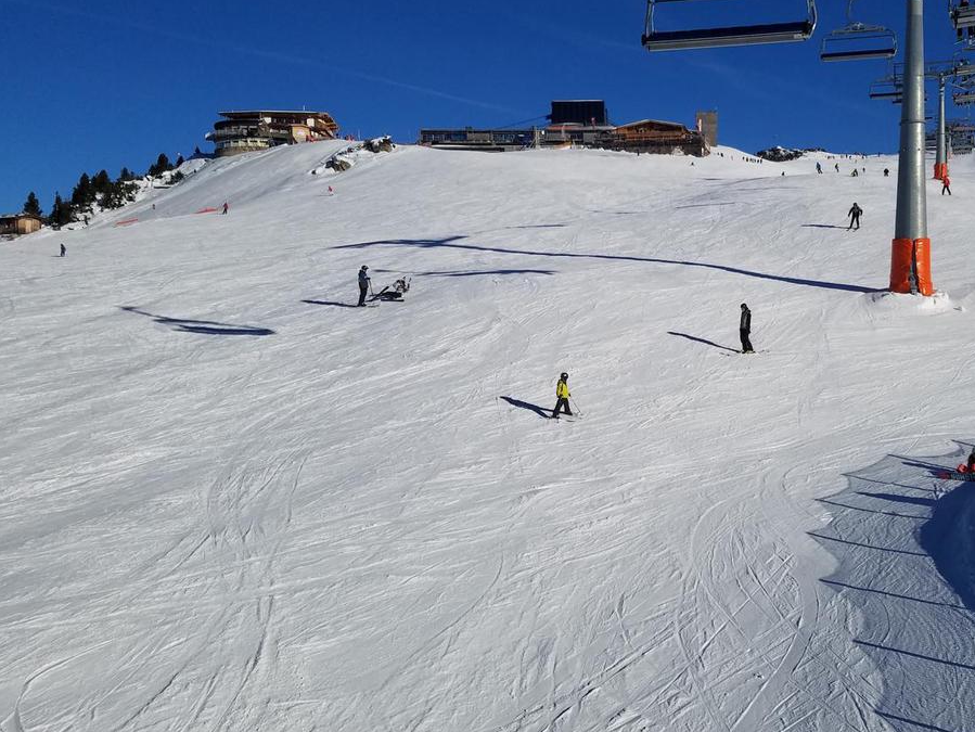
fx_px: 1043
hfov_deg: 49.7
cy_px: 325
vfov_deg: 38.6
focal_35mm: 37
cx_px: 606
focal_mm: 4.2
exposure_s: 1/10016
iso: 50
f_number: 1.7
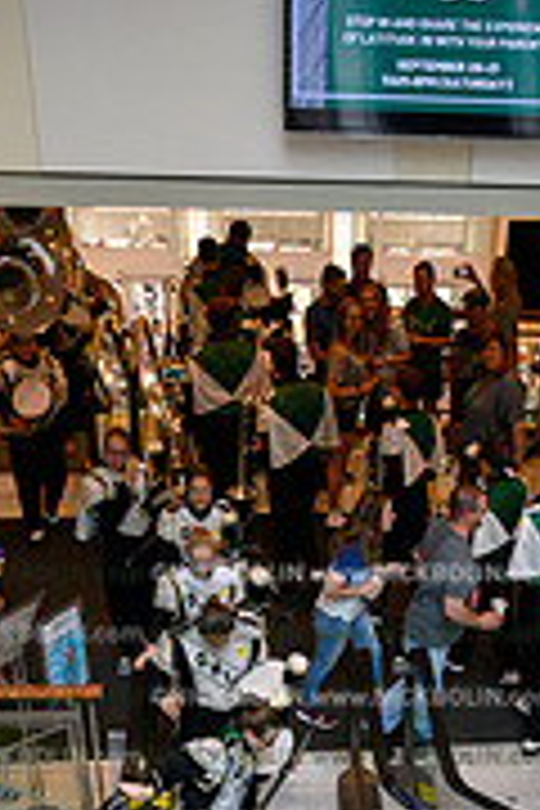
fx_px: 1350
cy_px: 1004
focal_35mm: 60
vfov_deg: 28.5
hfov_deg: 22.5
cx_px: 353
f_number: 4
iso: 2500
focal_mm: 24
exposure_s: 1/800
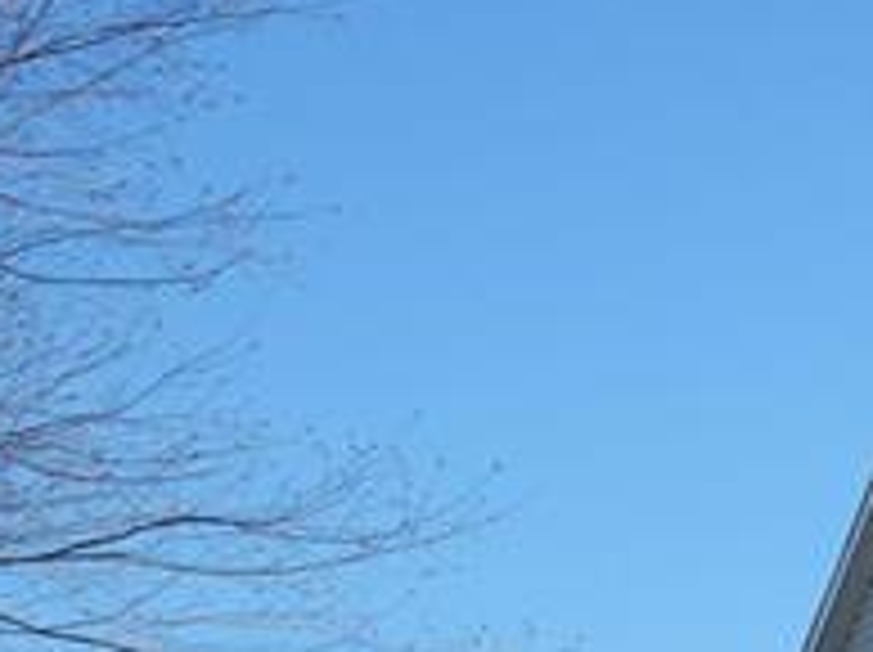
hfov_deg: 13.0
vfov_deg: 10.2
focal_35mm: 142
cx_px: 1386
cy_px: 841
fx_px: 3577
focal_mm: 7.6
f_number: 4.2
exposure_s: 1/1000
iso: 125
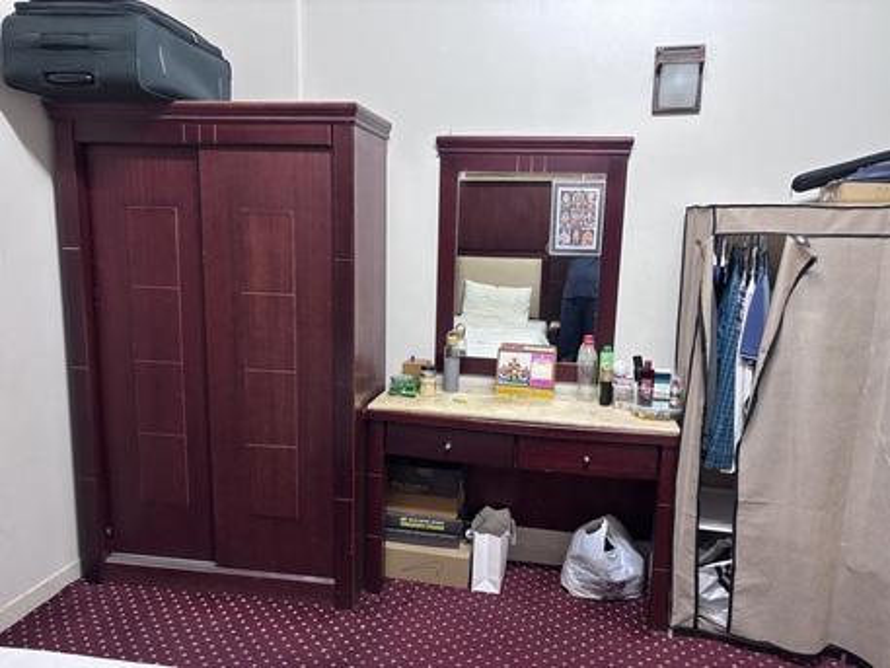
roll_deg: -1.8
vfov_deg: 53.1
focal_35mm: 26
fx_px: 669
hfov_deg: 67.3
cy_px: 334
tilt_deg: -9.6
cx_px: 445
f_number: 1.6
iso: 320
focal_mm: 5.96
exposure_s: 1/60
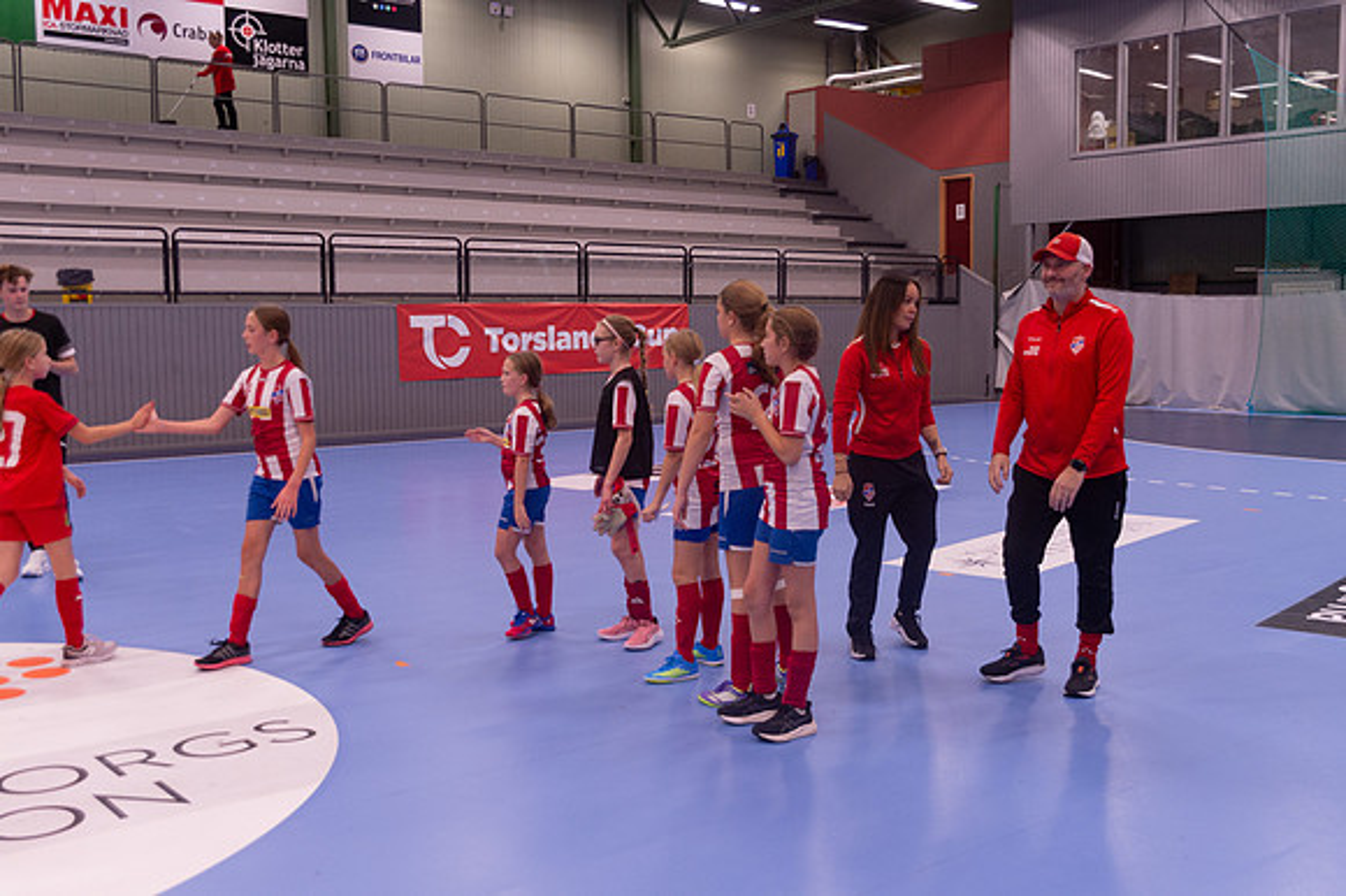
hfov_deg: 50.7
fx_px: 1420
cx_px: 673
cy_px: 448
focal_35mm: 38
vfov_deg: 35.0
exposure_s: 1/400
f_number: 3.2
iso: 1600
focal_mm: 38
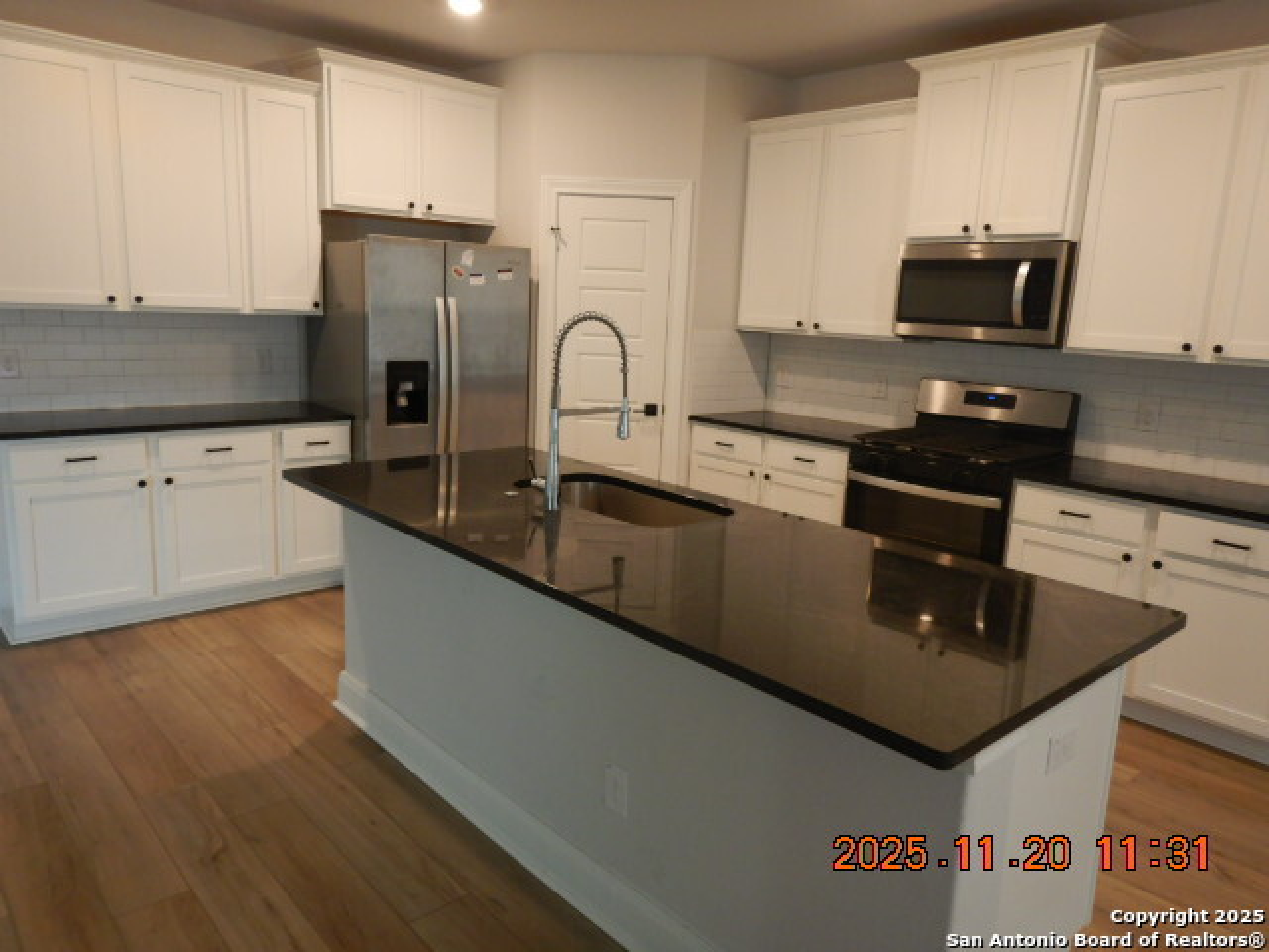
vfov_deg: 56.8
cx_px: 634
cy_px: 476
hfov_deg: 71.6
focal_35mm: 24
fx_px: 880
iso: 280
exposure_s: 1/30
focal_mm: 4.3
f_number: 2.8
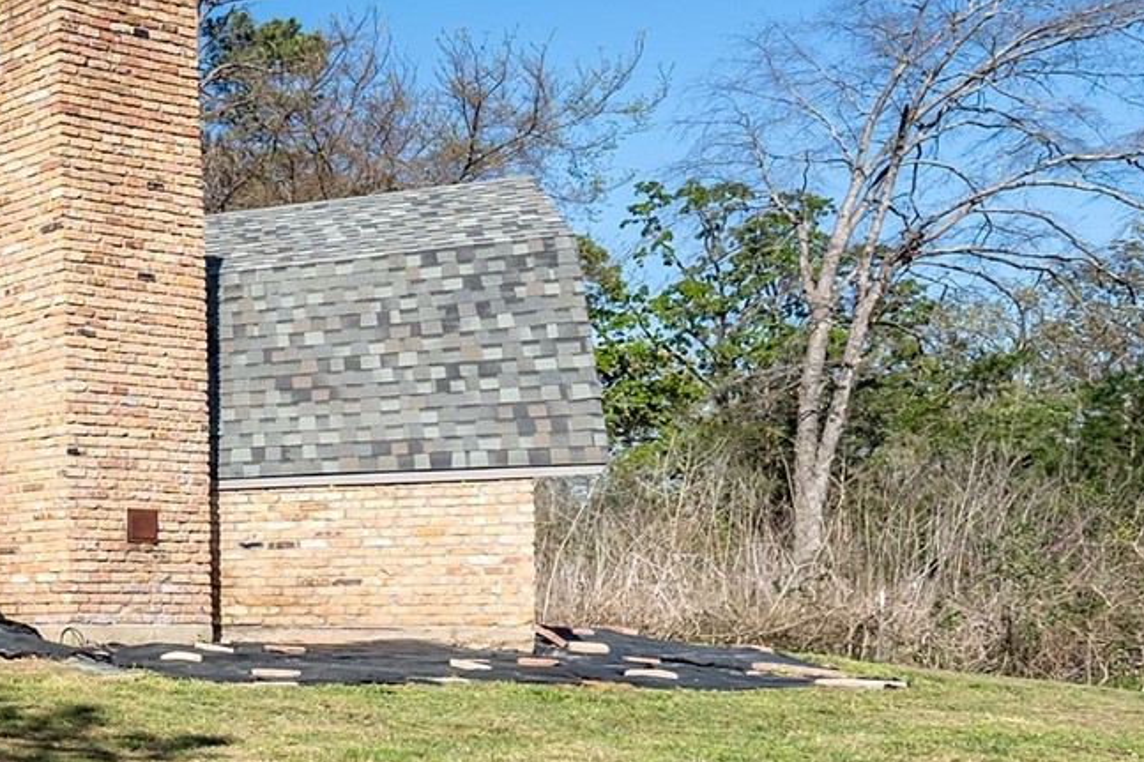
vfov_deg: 28.0
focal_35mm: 47
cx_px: -647
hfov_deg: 26.8
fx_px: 1493
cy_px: 613
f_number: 8
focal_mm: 14
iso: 800
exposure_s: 1/4000
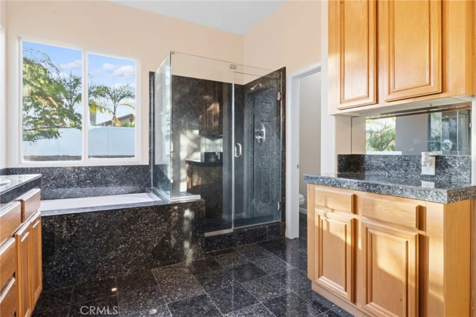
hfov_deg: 90.0
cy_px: 158
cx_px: 238
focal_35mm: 18
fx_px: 238
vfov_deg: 67.3
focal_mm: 12
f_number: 22
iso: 400
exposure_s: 1/1.67
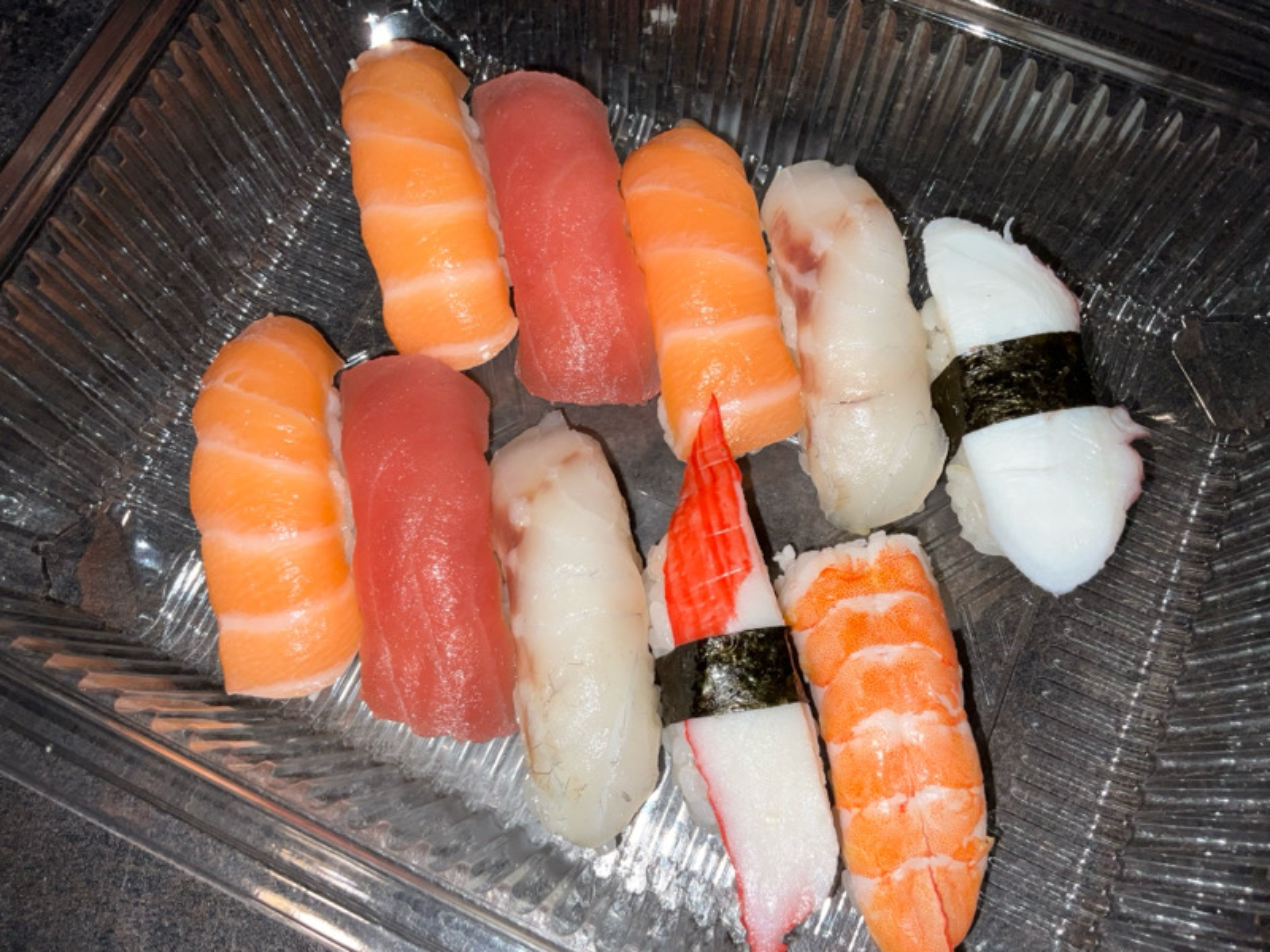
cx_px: 635
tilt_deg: -72.5
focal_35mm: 29
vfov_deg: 48.2
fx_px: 1064
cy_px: 476
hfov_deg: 61.7
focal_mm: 3
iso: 16
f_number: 1.8
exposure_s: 1/150
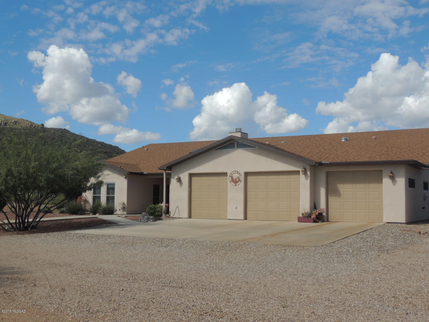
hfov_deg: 43.9
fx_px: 533
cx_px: 214
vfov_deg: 33.6
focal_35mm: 43
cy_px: 161
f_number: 3.4
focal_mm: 7.6
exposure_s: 1/1600
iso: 100
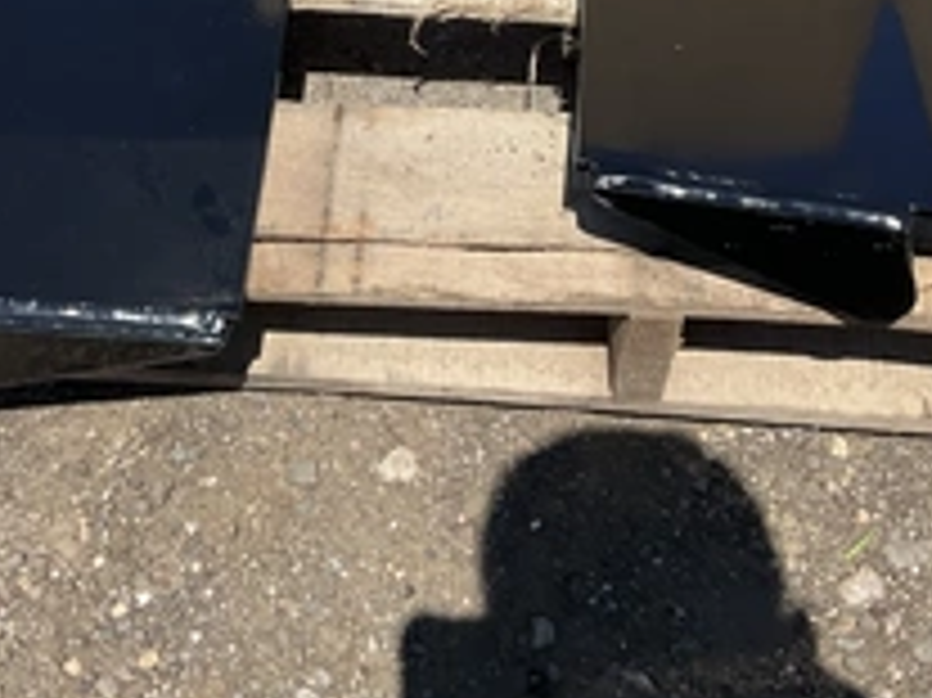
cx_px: 423
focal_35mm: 56
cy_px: 36
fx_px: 1507
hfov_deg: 34.3
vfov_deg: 25.1
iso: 25
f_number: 1.8
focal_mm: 3
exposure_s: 1/1912
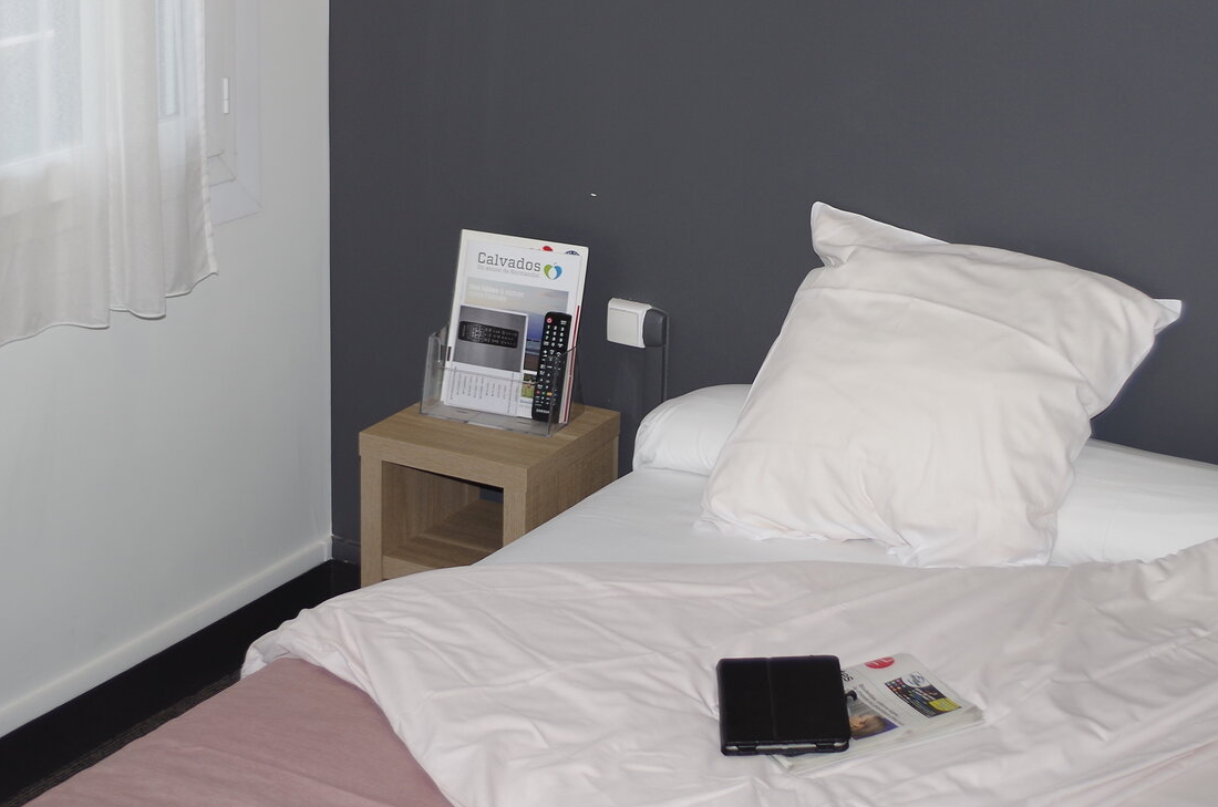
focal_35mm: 67
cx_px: 575
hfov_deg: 30.1
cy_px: 182
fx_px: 2263
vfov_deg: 20.0
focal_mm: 24.38
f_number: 4
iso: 100
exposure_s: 1/20
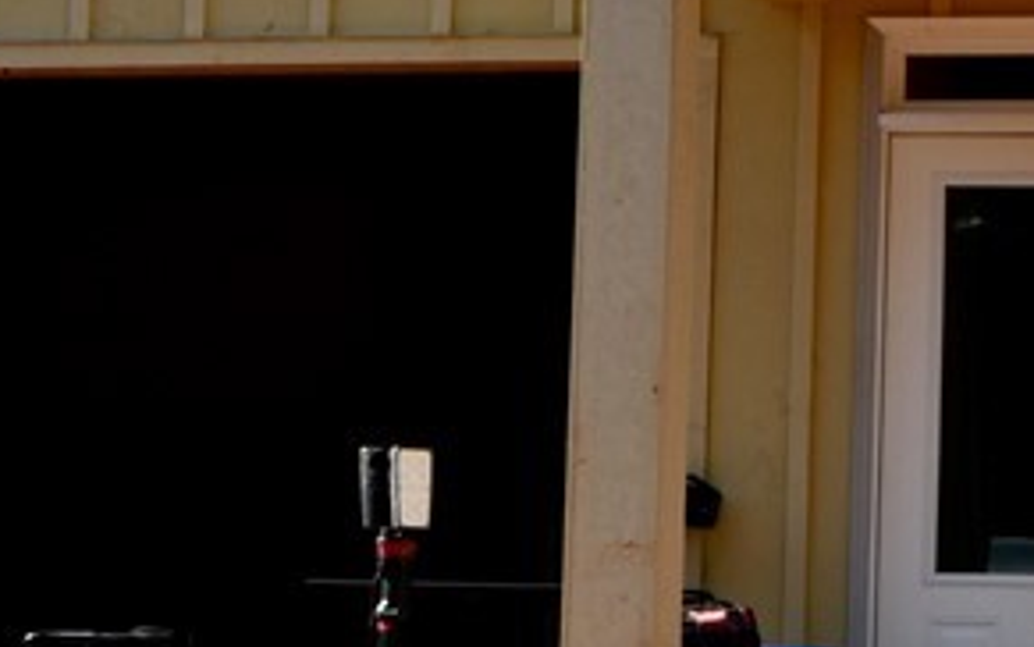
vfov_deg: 9.3
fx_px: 3861
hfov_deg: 15.2
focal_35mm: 137
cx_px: 796
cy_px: -277
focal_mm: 24
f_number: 8
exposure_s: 1/250
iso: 100
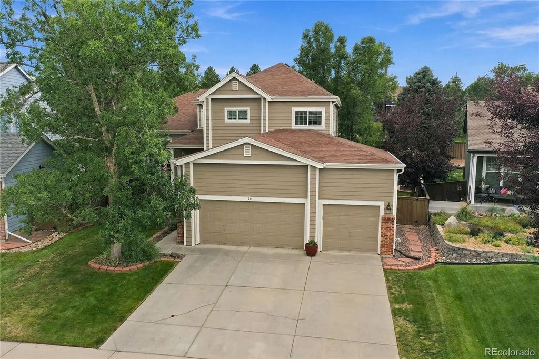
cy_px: 180
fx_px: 419
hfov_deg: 65.5
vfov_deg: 46.4
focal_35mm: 28
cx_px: 270
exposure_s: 1/320
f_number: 5
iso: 100
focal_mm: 10.3
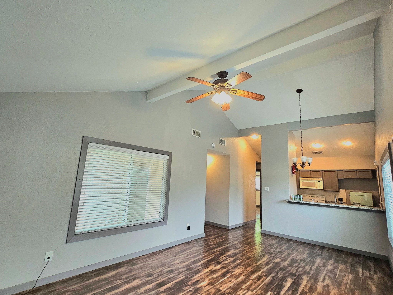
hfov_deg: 106.2
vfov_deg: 89.9
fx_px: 148
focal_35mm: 13
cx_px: 196
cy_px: 148
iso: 200
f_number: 2.2
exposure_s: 1/60.2
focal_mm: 2.2
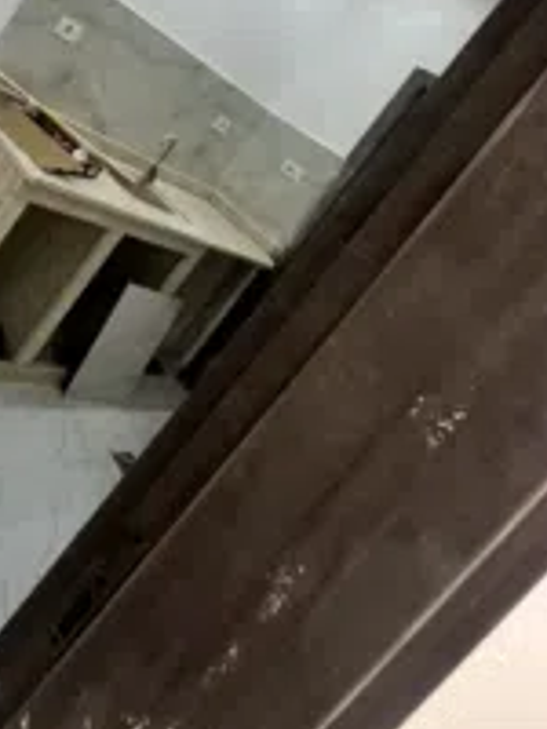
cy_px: 69
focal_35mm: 28
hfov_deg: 44.0
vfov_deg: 54.9
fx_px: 590
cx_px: 26
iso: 160
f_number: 2.2
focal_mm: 2.22
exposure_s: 1/100
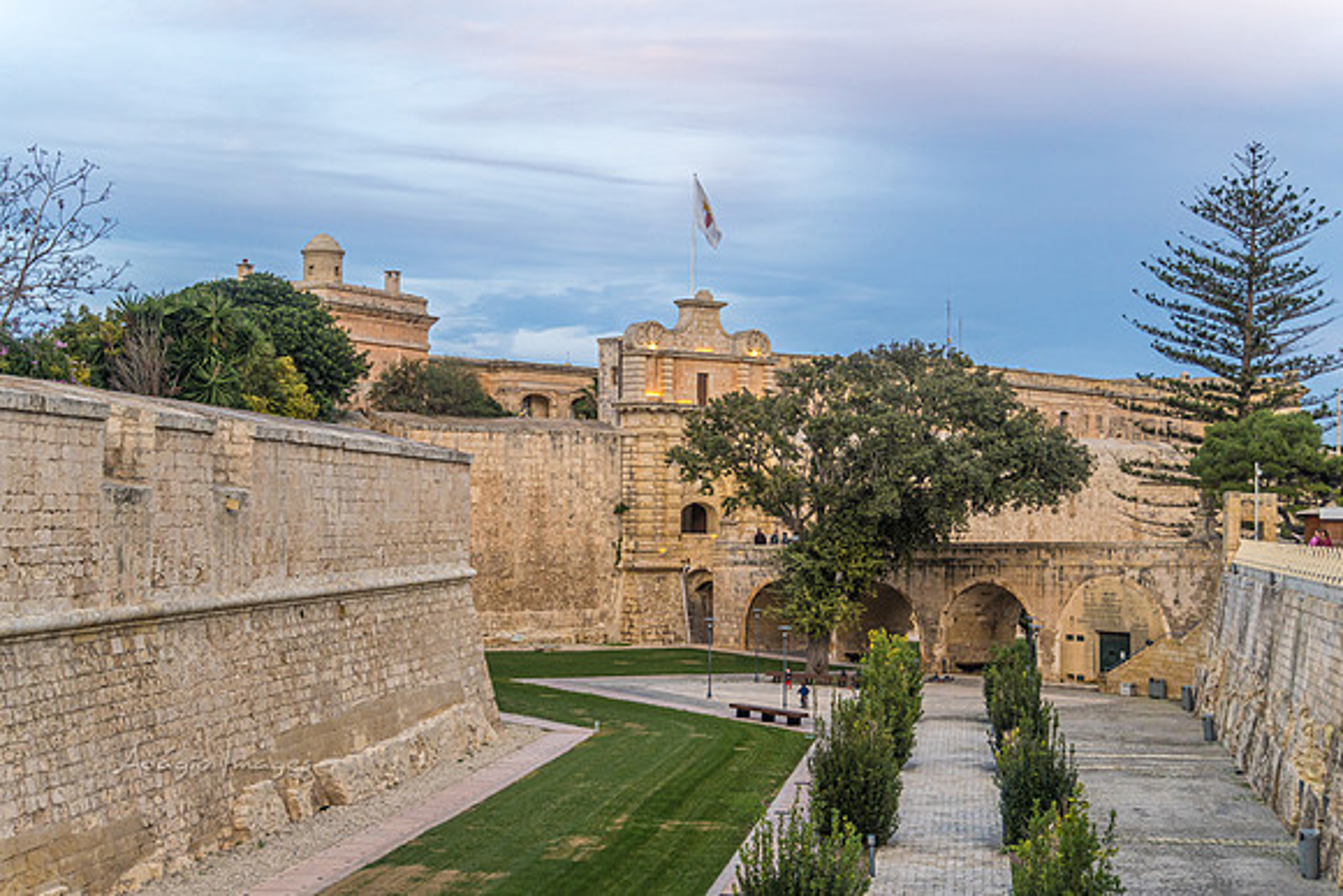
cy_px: 448
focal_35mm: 52
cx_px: 672
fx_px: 1959
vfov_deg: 25.8
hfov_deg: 37.8
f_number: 4.5
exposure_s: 1/60
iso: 640
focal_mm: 35
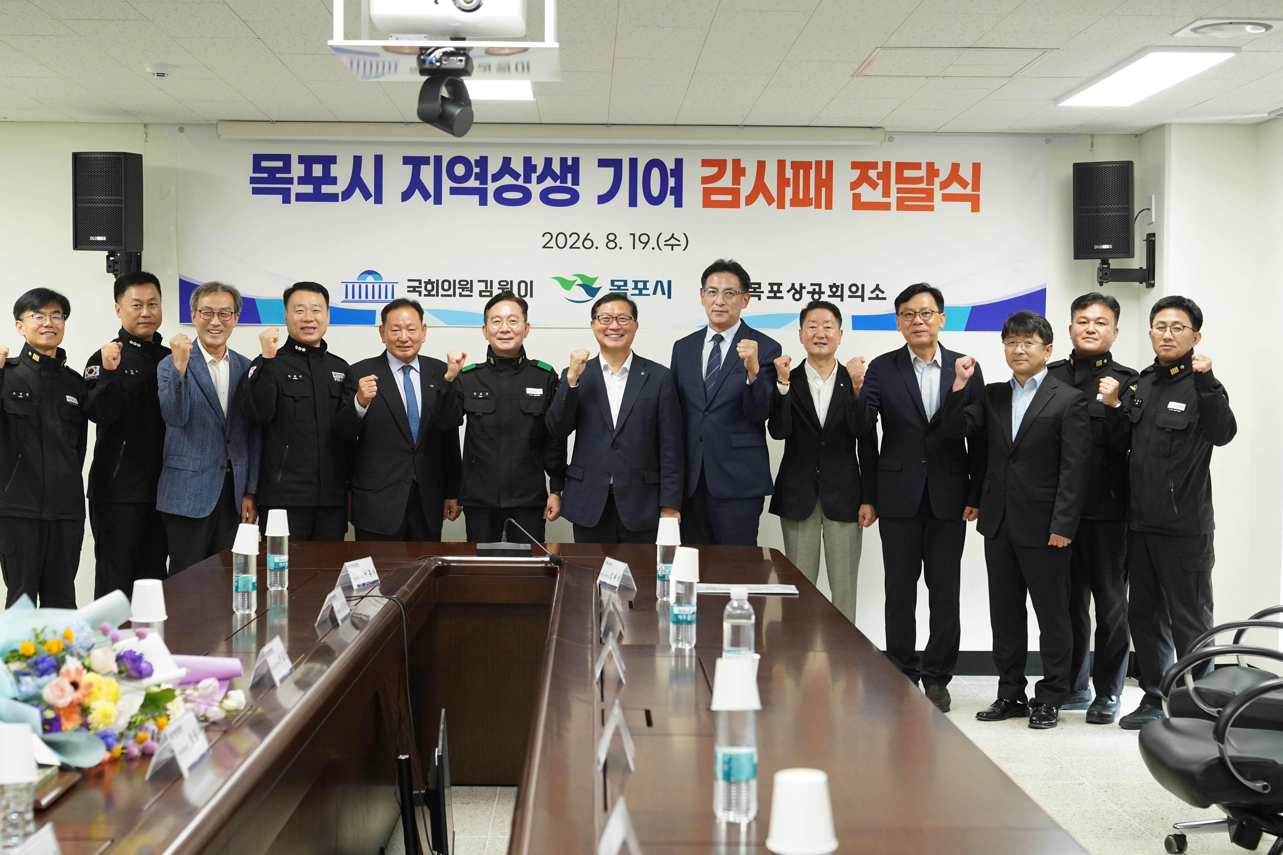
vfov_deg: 27.0
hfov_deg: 39.6
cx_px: 620
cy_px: 424
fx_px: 1782
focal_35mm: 50
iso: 2500
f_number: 4
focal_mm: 48
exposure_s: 1/160
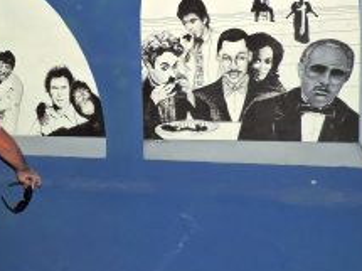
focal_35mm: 52
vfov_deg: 27.8
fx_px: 543
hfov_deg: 34.9
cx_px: 43
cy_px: 92
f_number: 3
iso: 200
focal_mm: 4.3
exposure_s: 1/30
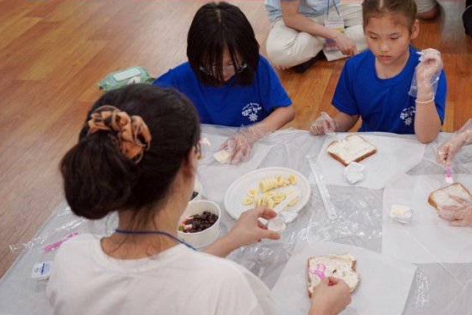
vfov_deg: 26.8
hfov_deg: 38.7
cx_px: 344
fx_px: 656
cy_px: 103
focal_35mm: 50
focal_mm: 31
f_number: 4
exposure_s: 1/160
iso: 1600
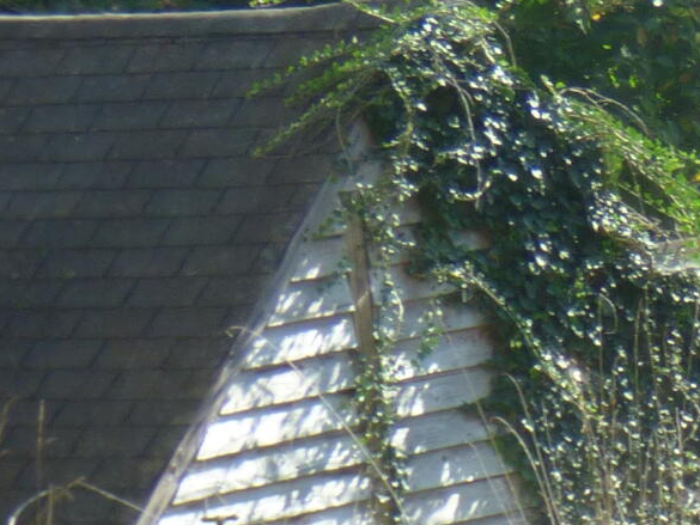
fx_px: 6533
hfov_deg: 6.0
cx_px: 1429
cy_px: 639
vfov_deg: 4.6
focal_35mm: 323
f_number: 4.2
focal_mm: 11.21
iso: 100
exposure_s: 1/320
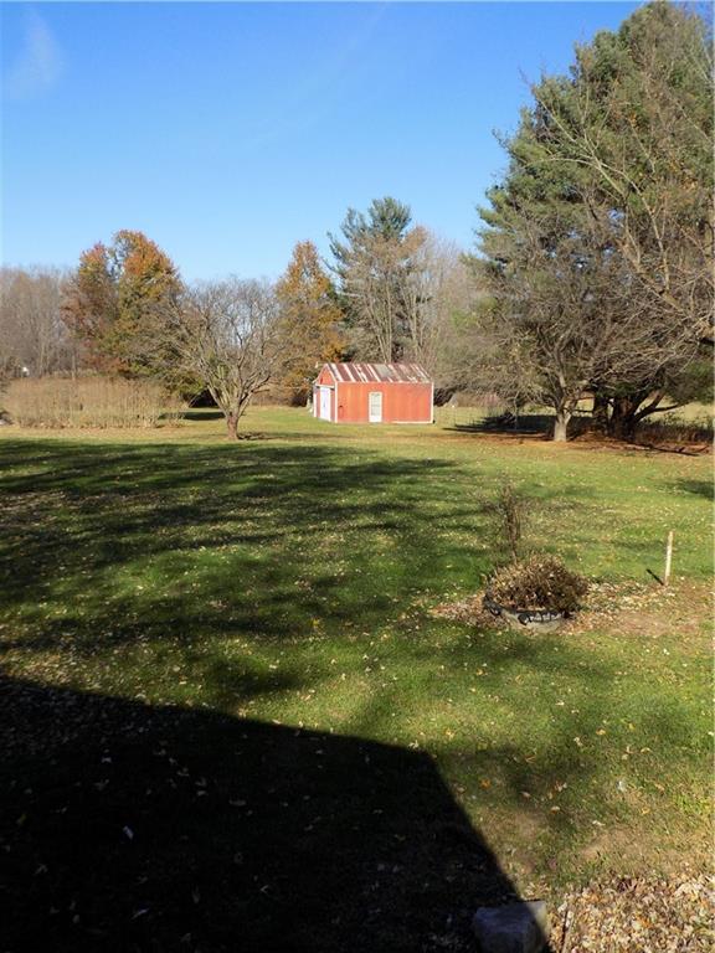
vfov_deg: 60.0
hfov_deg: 46.8
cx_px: 358
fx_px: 826
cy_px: 476
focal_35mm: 30
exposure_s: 1/640
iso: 80
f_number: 3.3
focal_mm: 5.3
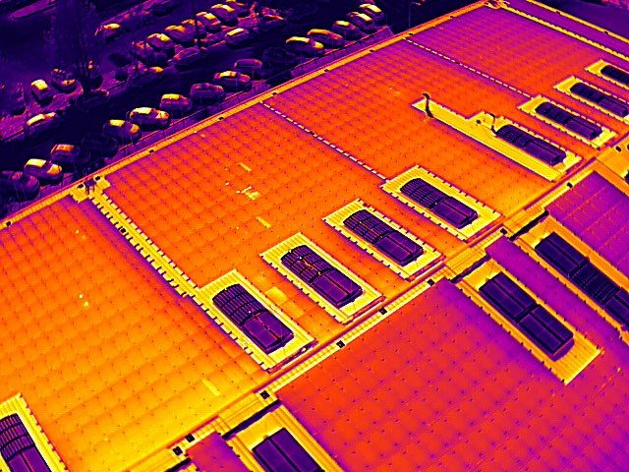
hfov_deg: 46.8
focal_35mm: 40
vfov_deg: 36.0
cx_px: 314
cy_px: 236
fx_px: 727
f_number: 1
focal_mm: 9.1
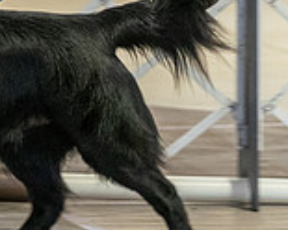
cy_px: -17
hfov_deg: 2.7
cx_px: -138
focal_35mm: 706
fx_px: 6018
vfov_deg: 2.2
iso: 6400
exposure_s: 1/250
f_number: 3.5
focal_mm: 173
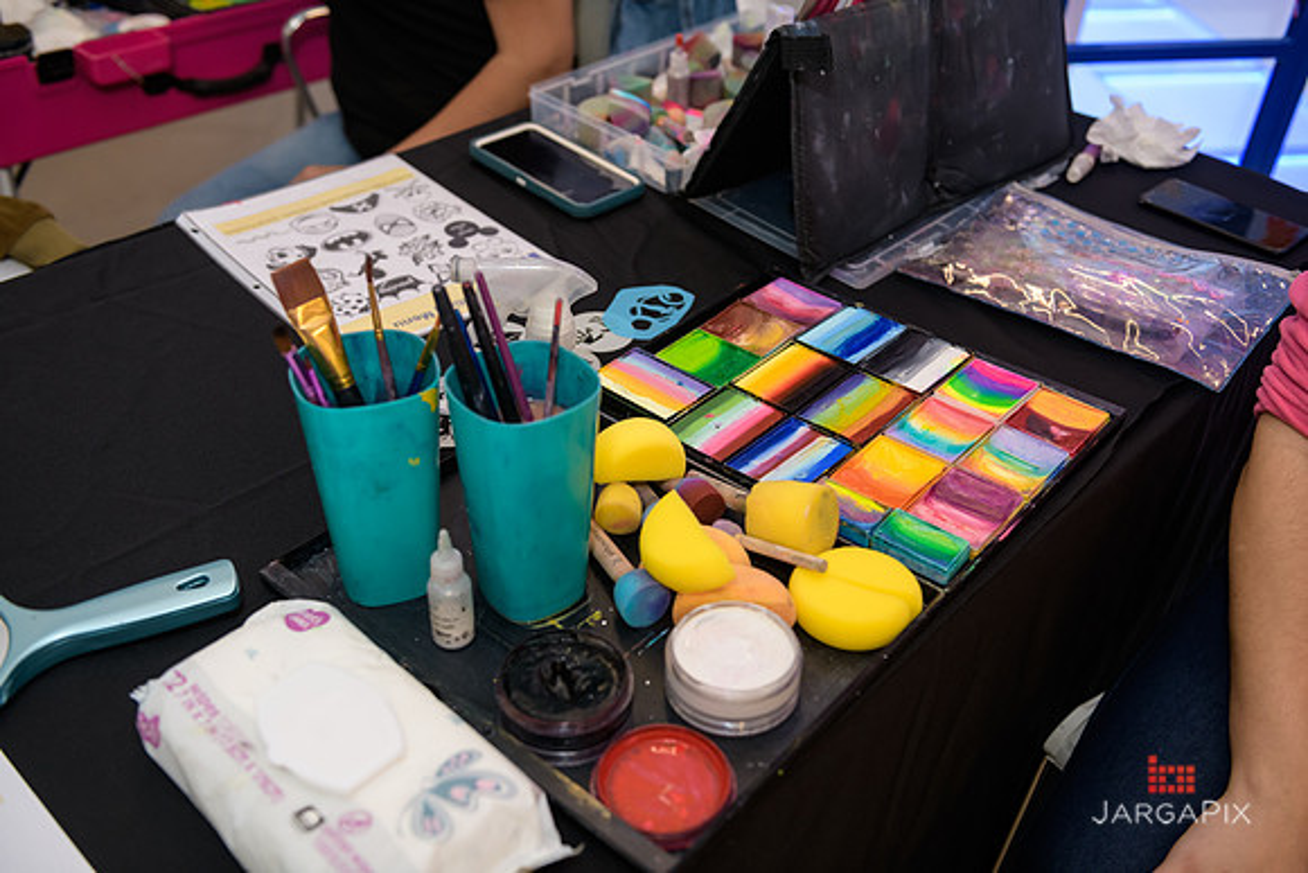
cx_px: 654
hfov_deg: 55.8
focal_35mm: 34
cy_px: 436
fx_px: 1236
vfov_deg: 38.9
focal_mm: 34
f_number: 3.2
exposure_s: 1/125
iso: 800
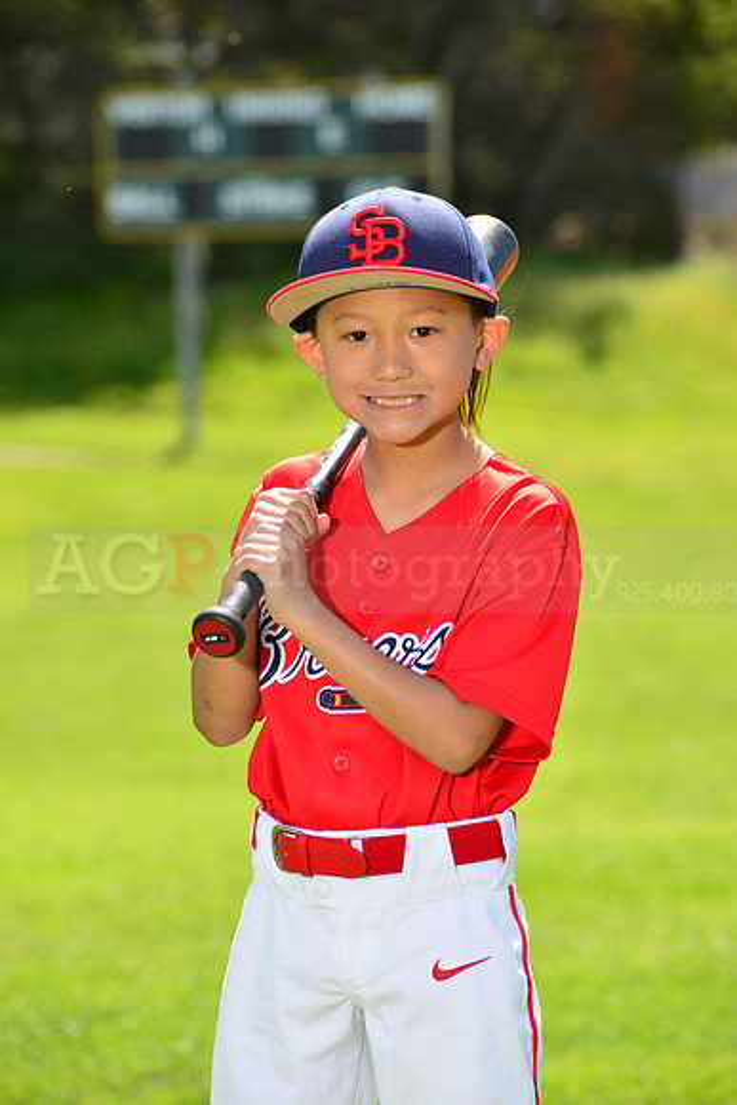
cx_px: 368
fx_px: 5677
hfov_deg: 7.4
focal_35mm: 185
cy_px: 552
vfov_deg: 11.1
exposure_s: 1/250
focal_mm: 185
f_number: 8
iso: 200
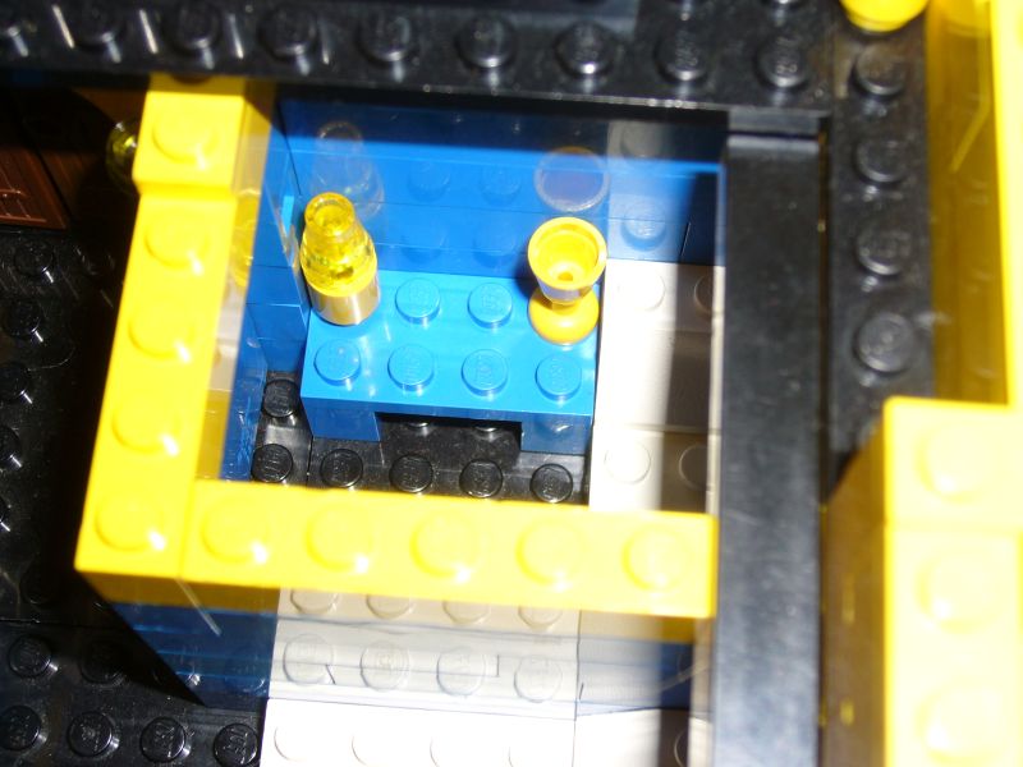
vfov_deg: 26.6
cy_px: 384
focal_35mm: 55
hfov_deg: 34.9
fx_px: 1625
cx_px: 512
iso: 80
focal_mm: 9.1
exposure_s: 1/60
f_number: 3.5
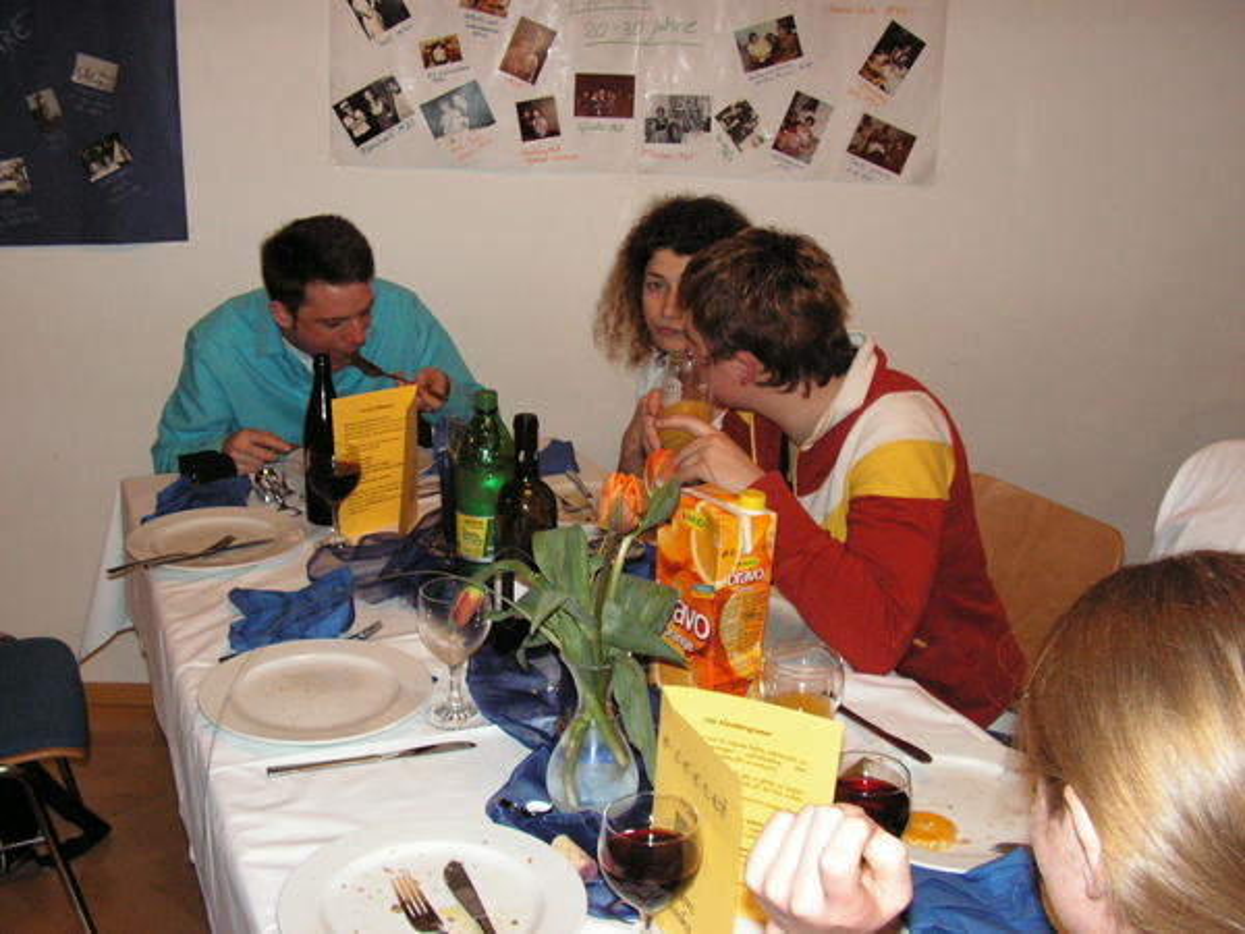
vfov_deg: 39.7
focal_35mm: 36
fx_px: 1295
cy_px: 467
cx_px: 622
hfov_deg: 51.4
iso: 160
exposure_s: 1/40
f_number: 3.2
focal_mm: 6
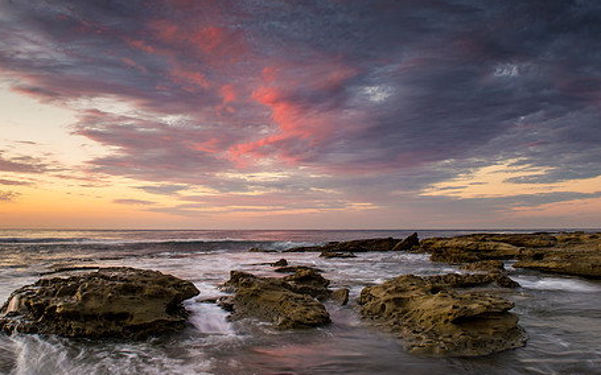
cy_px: 182
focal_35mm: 32
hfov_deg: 59.5
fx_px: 524
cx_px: 265
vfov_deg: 39.4
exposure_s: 1/2
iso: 100
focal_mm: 24
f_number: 11
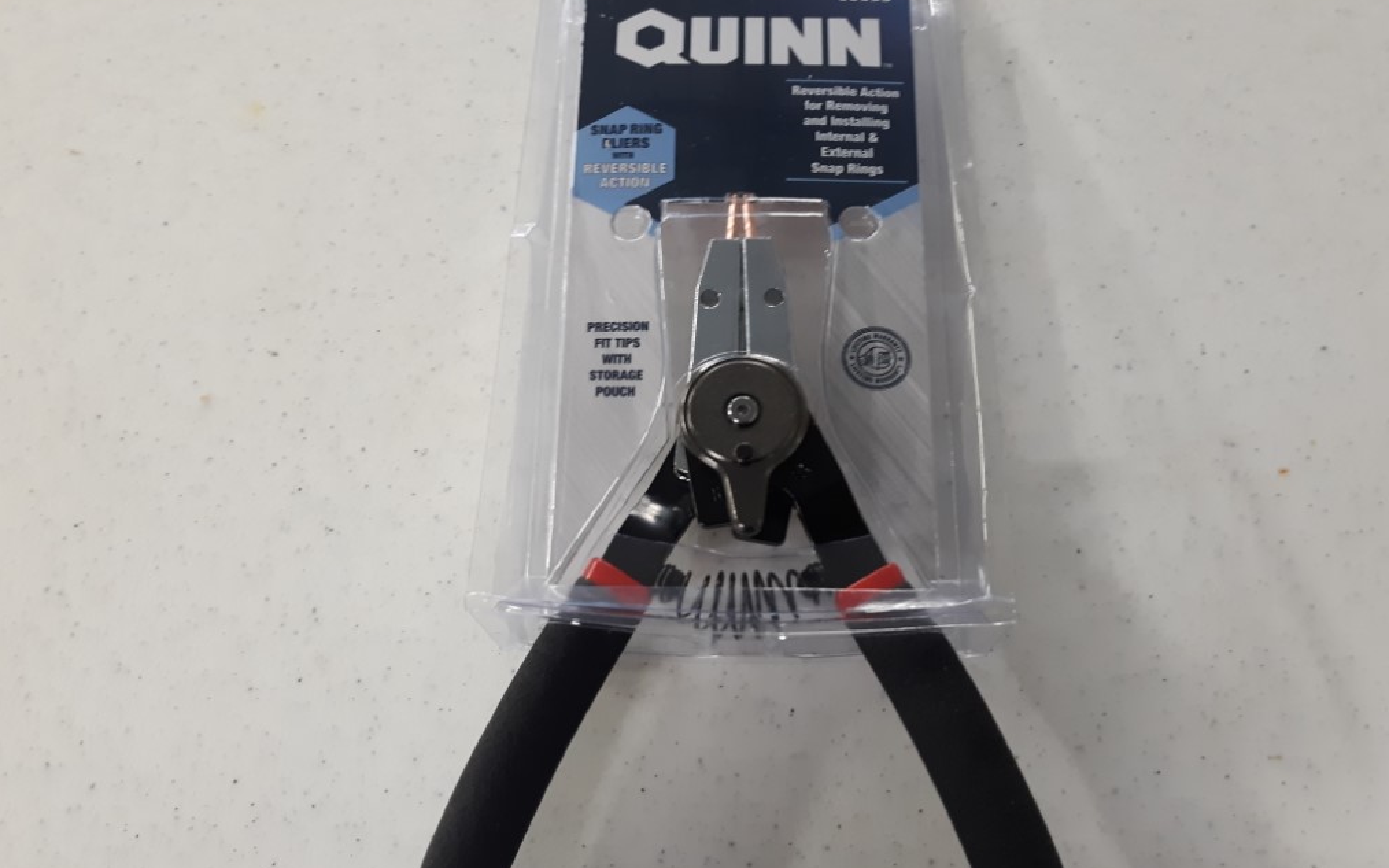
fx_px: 1136
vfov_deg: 41.7
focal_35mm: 30
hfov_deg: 62.9
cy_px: 514
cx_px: 698
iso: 125
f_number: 1.7
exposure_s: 1/40
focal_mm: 3.7
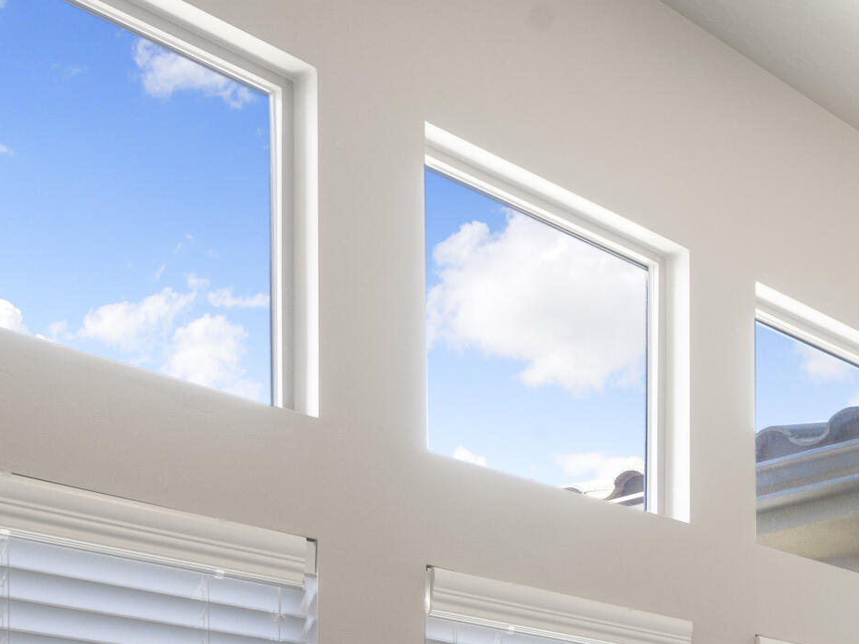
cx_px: 1165
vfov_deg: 22.3
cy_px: 914
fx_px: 1389
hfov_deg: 27.6
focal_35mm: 56
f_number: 9
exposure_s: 1/10
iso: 250
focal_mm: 18
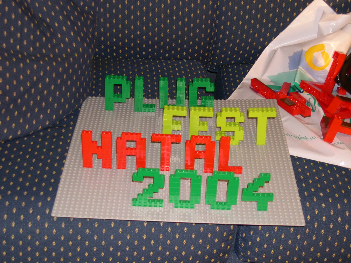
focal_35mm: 62
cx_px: 176
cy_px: 132
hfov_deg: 31.2
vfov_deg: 23.7
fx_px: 629
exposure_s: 1/60
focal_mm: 13.2
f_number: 3.5
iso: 100
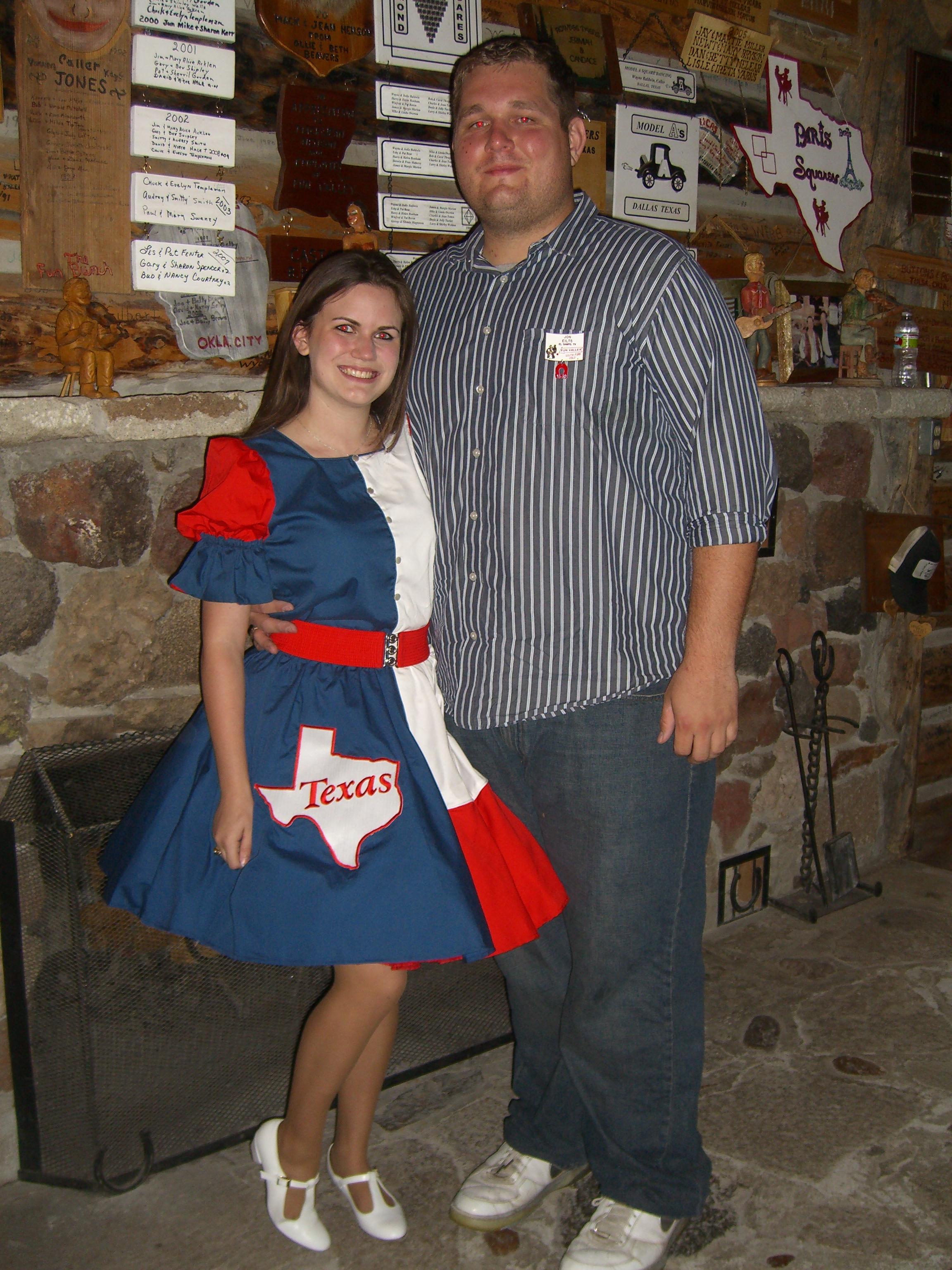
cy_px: 635
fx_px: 1393
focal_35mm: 38
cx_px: 476
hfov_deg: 37.7
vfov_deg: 49.0
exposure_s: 1/60
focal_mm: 7.9
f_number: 2.8
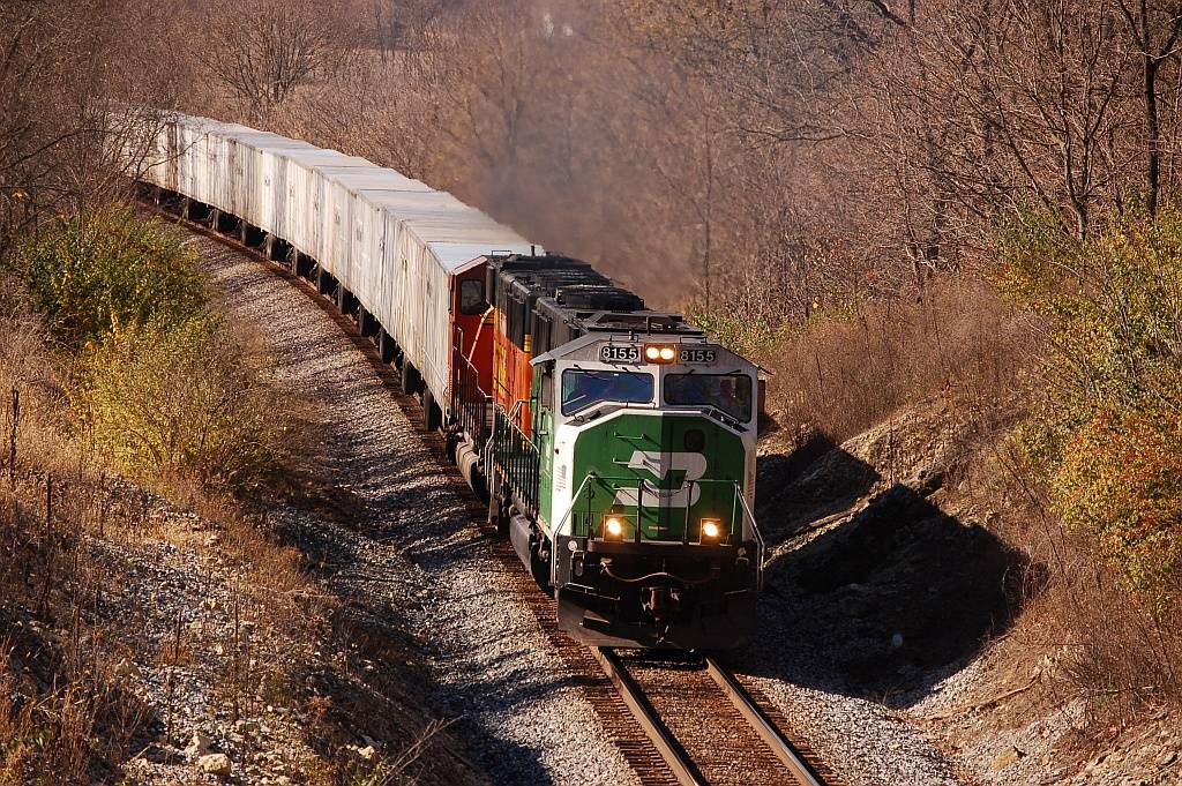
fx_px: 7627
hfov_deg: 8.9
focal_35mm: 232
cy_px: 393
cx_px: 591
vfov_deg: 5.9
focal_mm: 155
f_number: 8
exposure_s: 1/500
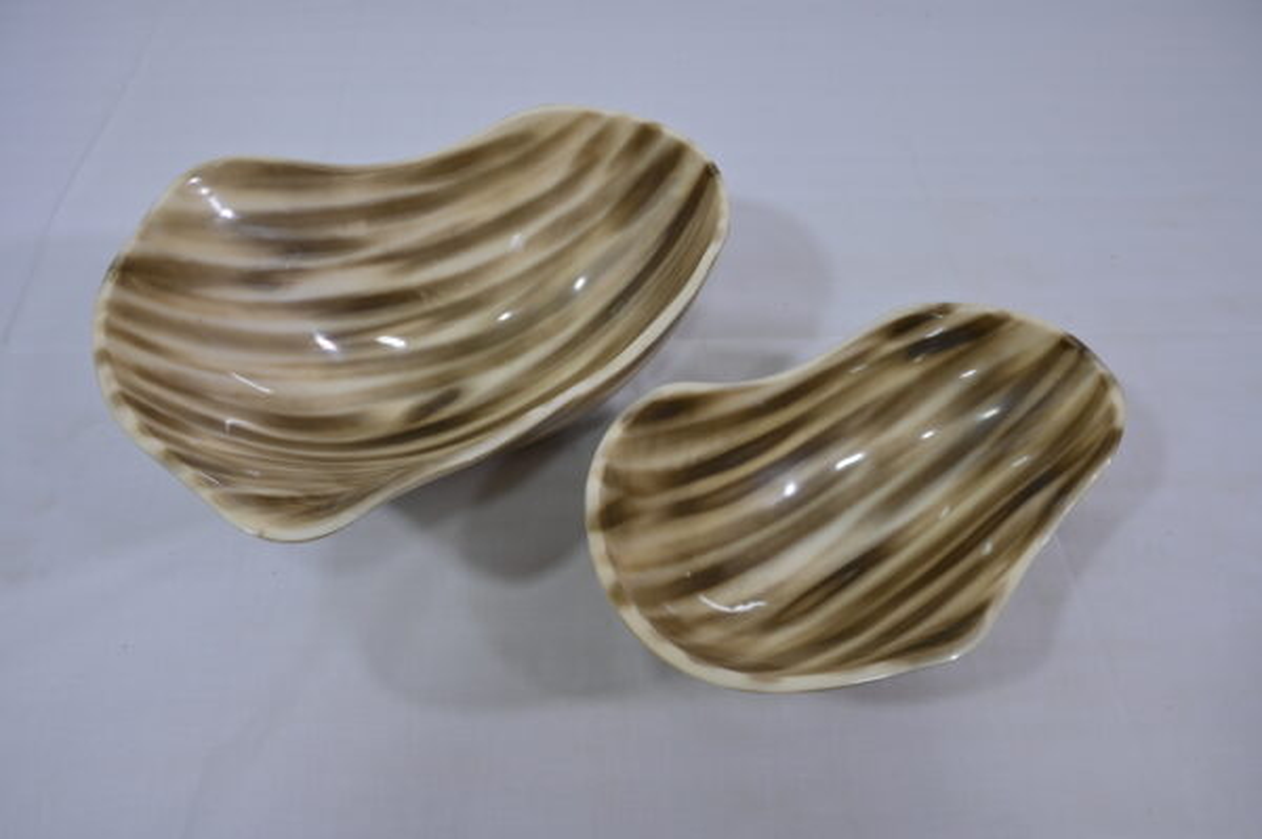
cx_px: 631
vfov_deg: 53.1
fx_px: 841
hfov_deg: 73.8
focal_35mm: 24
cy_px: 420
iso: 500
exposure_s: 1/125
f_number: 8
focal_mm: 24
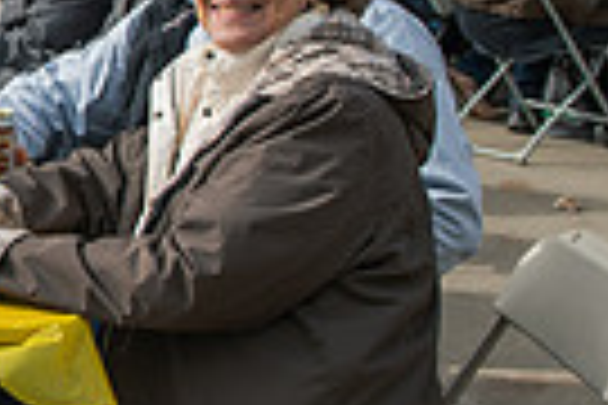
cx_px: -306
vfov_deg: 11.7
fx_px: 1959
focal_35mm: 116
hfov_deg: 16.1
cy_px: -2
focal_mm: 27
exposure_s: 1/500
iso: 64
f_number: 4
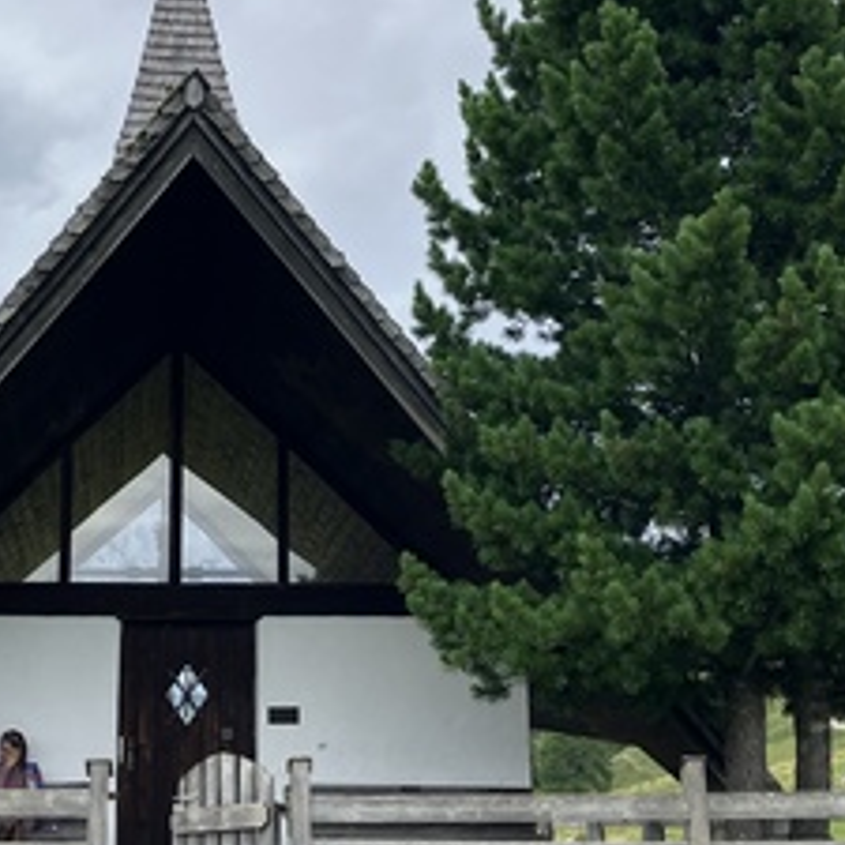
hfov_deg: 26.0
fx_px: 1823
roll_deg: +0.9
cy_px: 447
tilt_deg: +13.3
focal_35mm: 66
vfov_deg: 26.1
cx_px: 330
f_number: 1.8
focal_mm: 3.99
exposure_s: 1/796
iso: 32
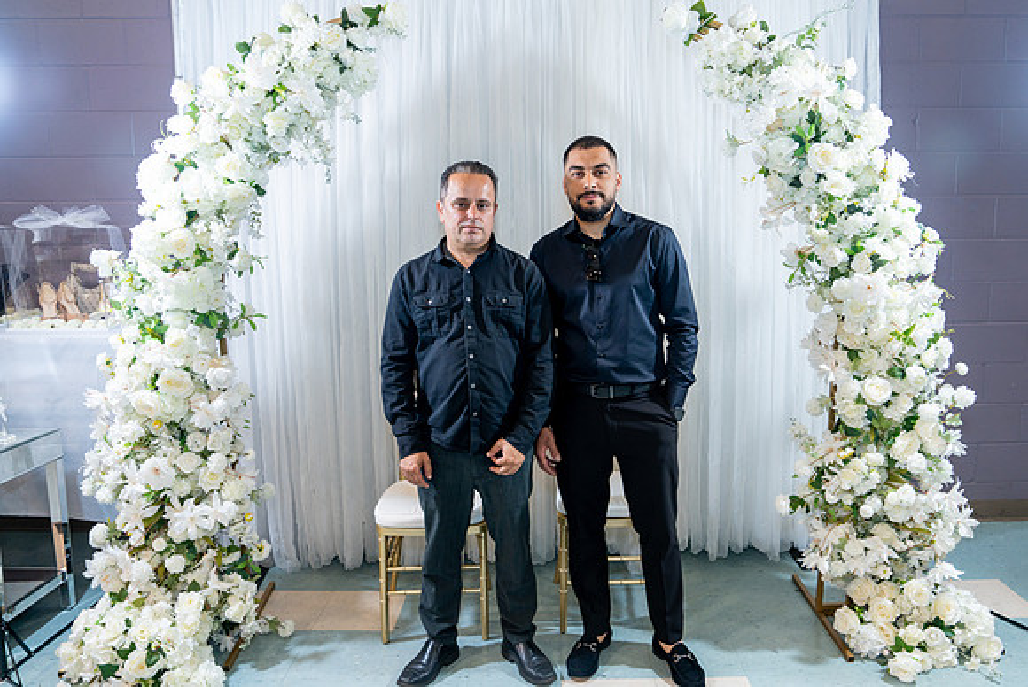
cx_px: 551
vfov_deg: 50.1
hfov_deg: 69.9
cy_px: 320
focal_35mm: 26
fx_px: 735
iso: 400
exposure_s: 1/200
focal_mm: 24
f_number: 2.8
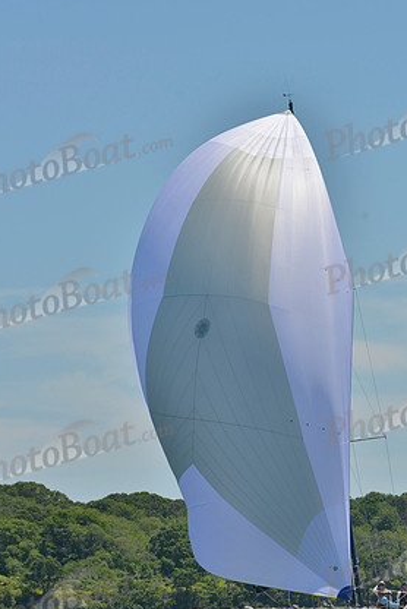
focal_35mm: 230
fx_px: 3894
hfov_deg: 6.0
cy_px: 354
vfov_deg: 8.9
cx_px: 250
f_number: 10
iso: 280
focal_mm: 165
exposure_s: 1/1250
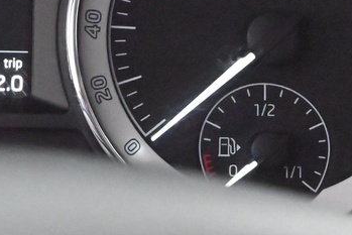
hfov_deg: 8.8
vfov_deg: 5.9
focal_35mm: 232
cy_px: 45
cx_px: -83
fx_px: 2269
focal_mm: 50
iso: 20000
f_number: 6.3
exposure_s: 1/60
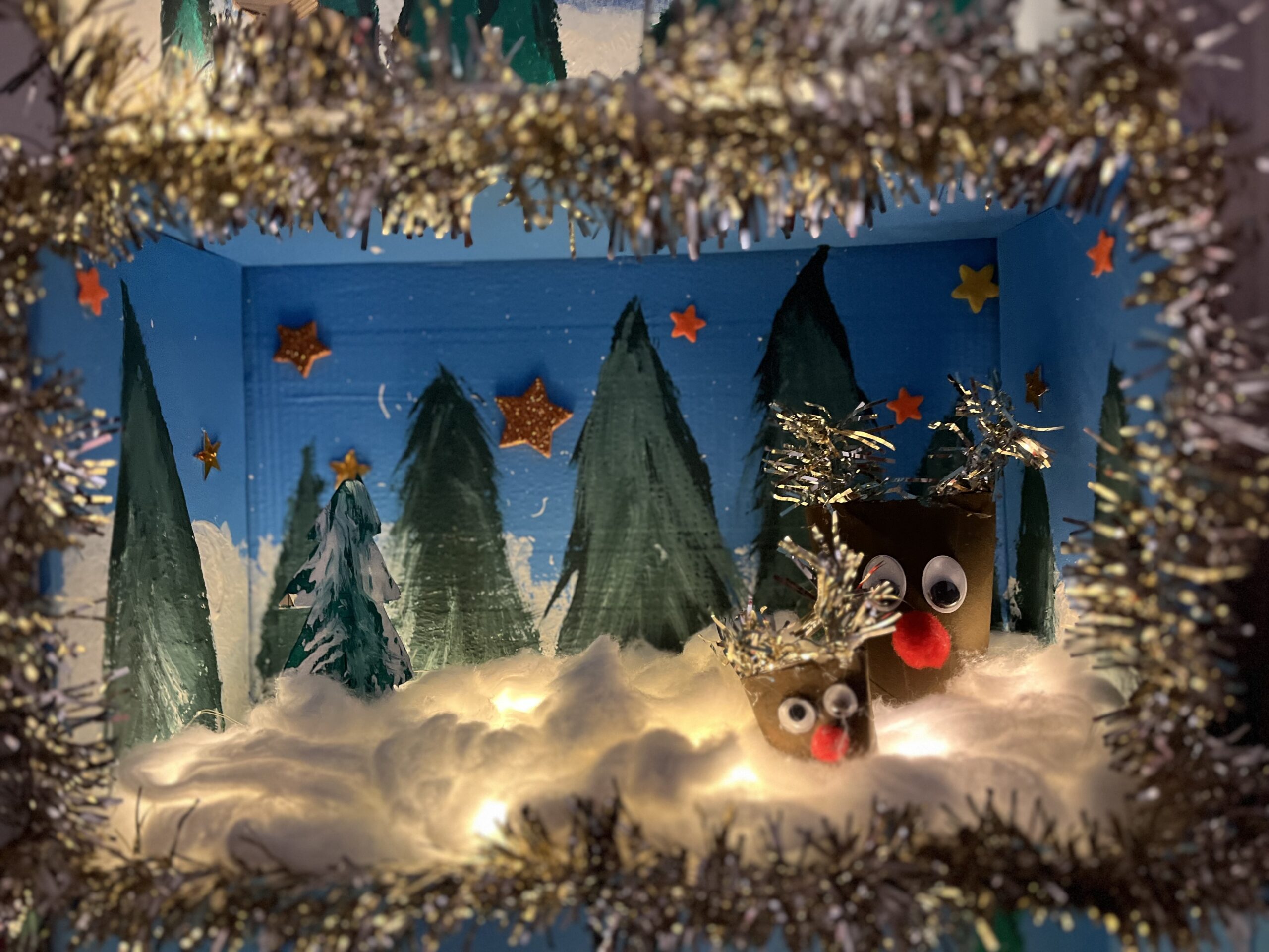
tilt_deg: -4.0
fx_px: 953
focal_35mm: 26
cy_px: 476
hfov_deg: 67.3
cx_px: 634
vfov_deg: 53.1
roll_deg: +1.5
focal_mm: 5.1
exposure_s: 1/33
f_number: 1.6
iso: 400
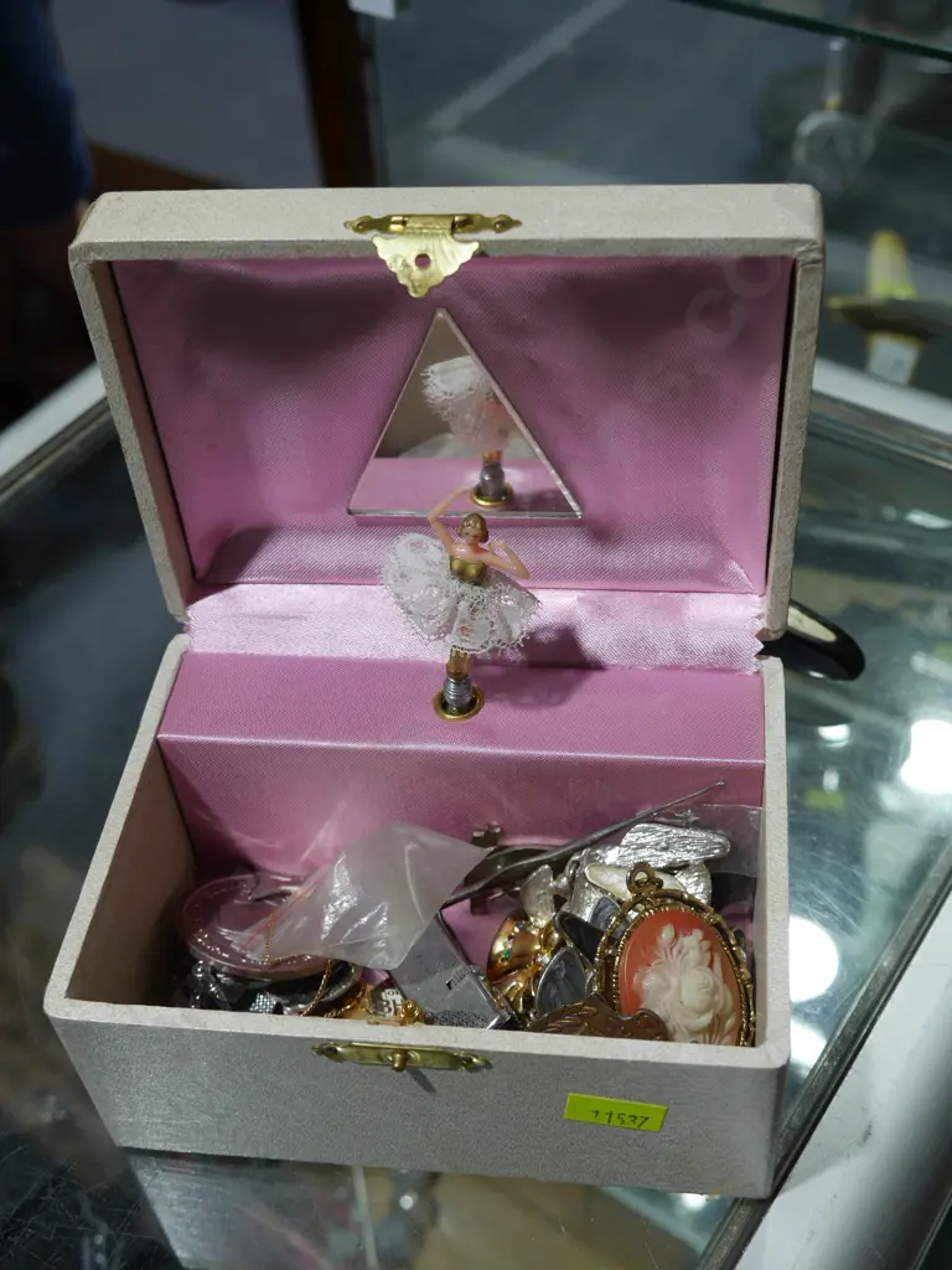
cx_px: 476
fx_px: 1540
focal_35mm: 42
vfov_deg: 44.8
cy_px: 635
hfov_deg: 34.3
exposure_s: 1/60
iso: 200
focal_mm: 21
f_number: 4.6
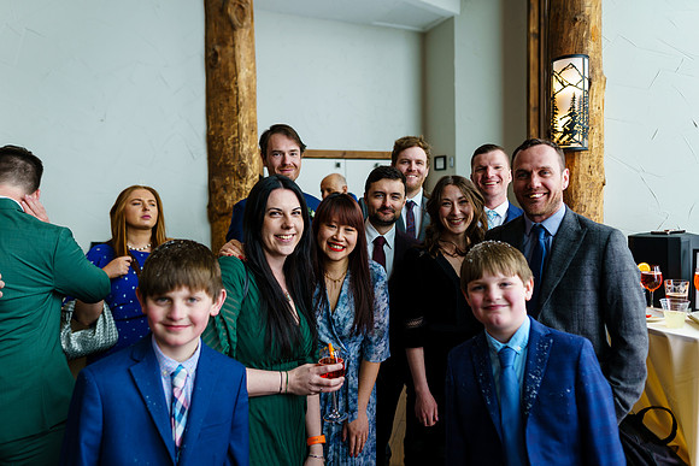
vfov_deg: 52.7
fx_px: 471
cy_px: 233
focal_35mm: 24
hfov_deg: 73.2
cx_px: 350
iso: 125
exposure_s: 1/250
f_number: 2
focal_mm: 24
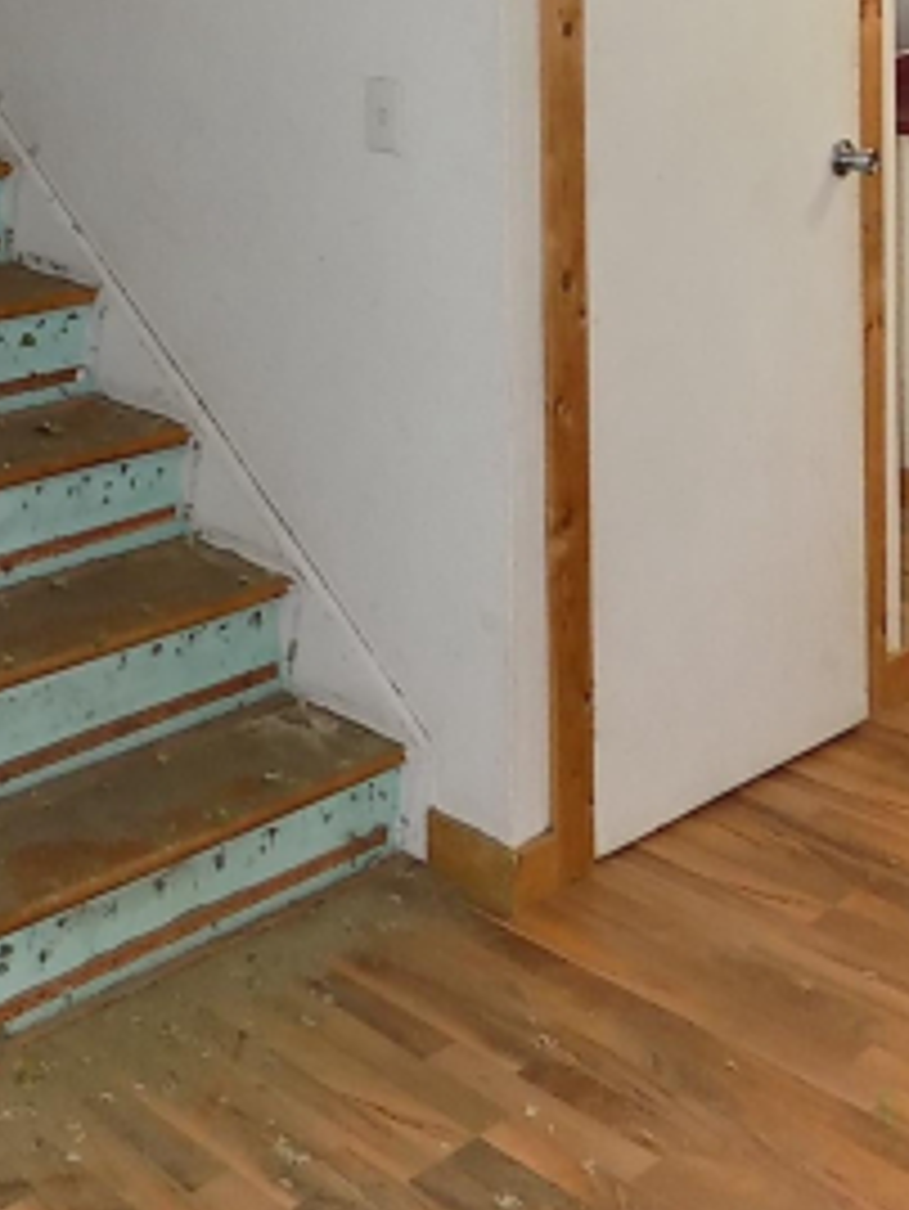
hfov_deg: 24.4
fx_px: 1994
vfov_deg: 30.3
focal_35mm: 57
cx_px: -27
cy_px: -115
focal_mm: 4
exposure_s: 1/30
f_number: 3.1
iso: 200
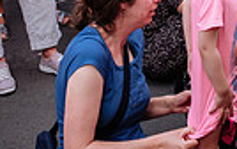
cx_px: 209
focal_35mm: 106
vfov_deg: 11.1
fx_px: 685
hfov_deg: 19.3
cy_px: -162
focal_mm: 16
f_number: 4
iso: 800
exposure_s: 1/250
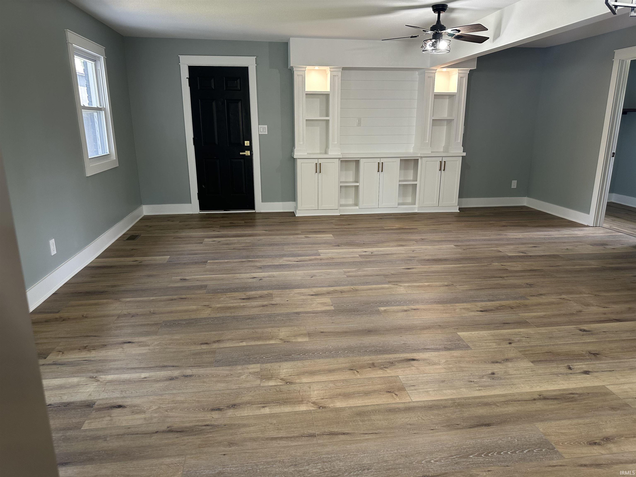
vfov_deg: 56.8
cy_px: 238
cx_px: 318
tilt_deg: -14.5
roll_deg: -0.2
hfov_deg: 71.6
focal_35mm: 24
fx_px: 441
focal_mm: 6.86
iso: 160
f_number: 1.78
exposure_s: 1/60
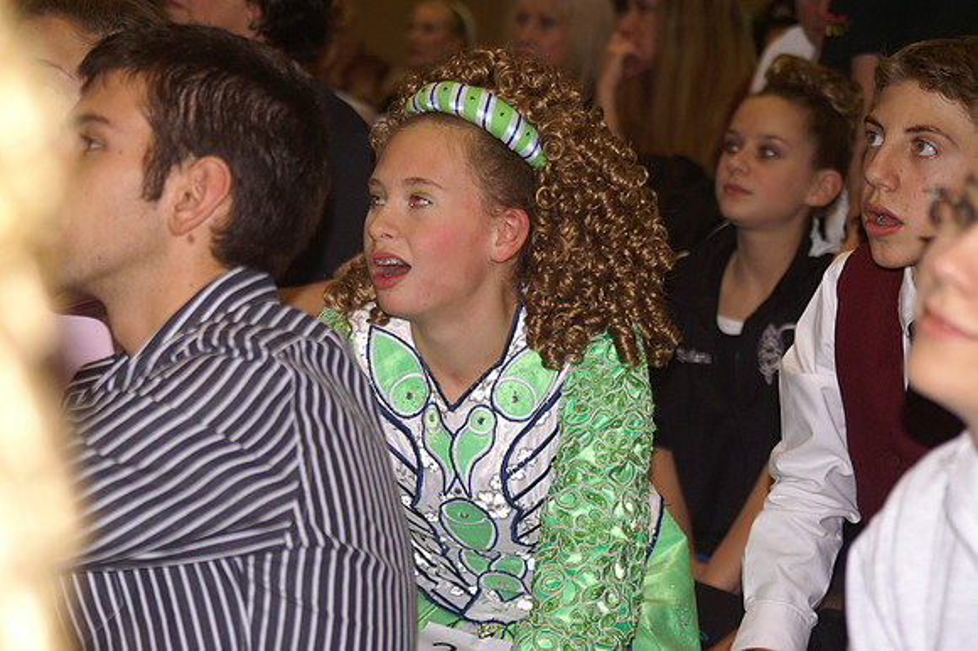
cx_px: 489
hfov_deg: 19.5
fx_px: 2851
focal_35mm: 105
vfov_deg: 13.0
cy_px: 326
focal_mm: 70
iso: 400
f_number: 4
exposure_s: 1/125
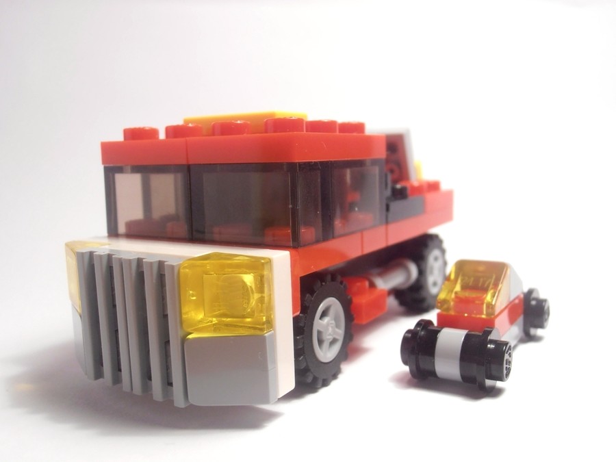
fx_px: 658
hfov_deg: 50.1
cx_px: 308
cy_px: 231
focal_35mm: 37
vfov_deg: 38.7
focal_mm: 6.61
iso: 100
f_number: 3.9
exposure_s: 1/40
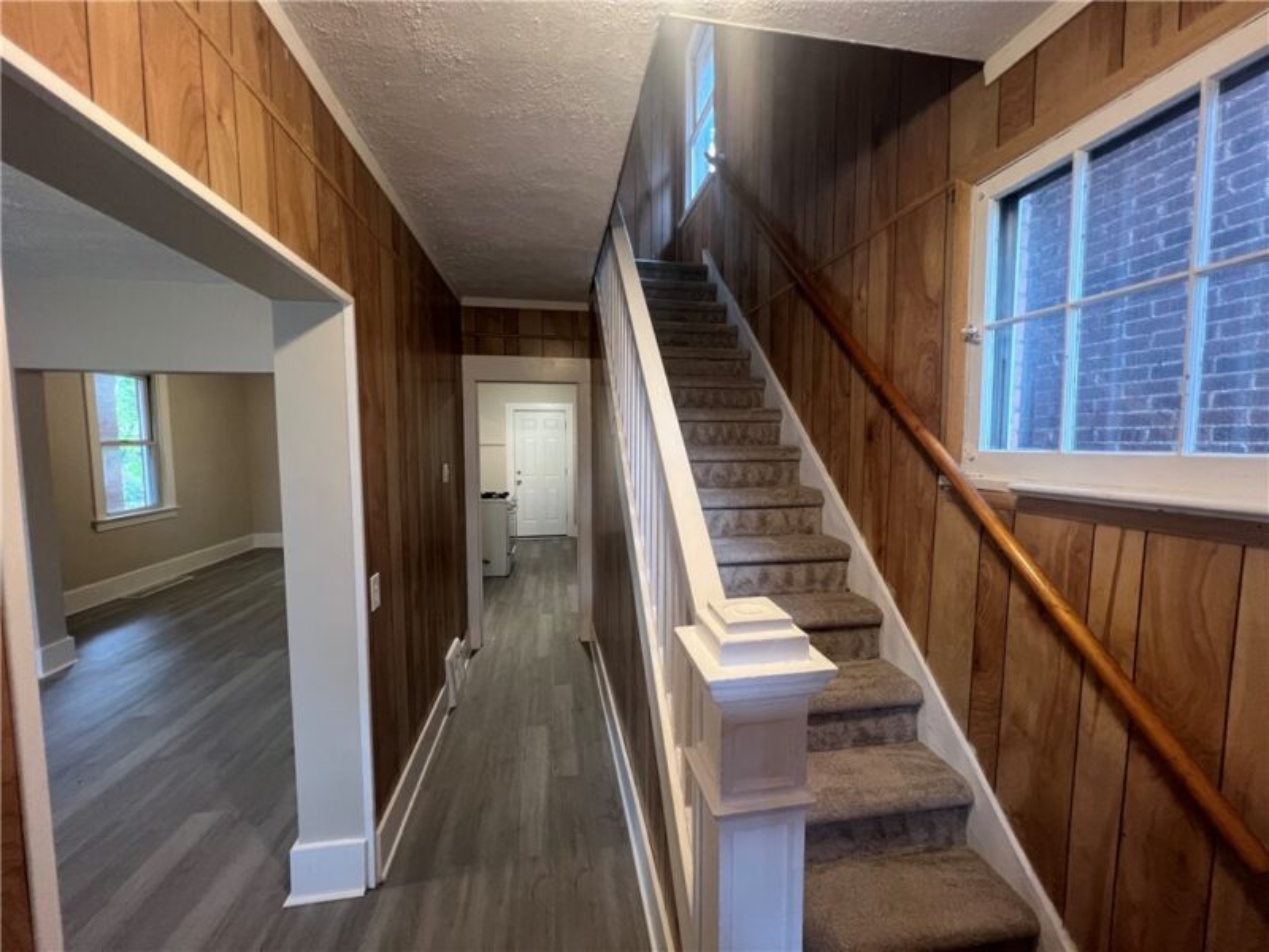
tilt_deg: -4.3
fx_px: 477
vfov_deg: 89.9
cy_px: 476
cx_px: 634
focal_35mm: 13
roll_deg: +0.1
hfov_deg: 106.2
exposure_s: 1/60
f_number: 1.8
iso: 200
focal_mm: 1.57
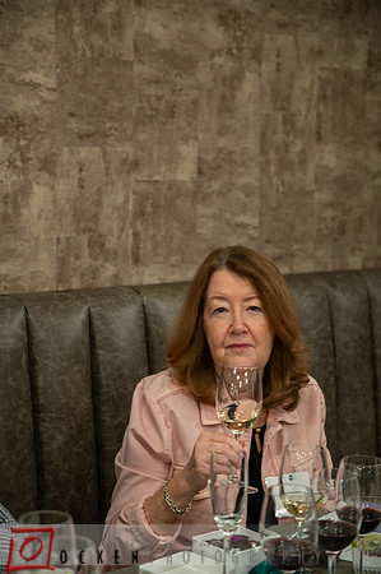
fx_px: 1114
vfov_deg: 28.9
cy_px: 287
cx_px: 190
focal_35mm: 70
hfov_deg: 19.4
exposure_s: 1/100
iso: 2000
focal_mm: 70
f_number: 4
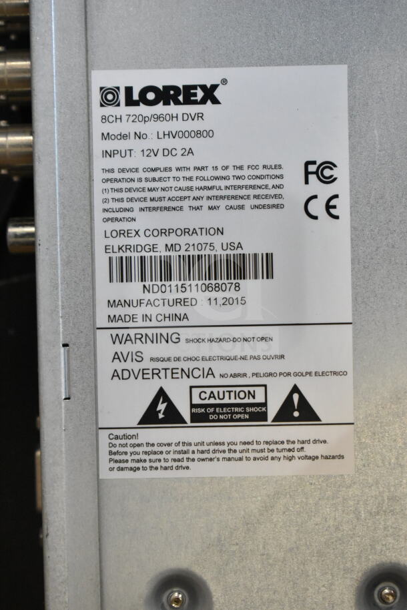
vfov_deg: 24.6
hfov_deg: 16.6
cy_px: 305
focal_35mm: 82
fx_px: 1398
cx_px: 204
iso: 5000
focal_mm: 55
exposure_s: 1/100
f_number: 5.6
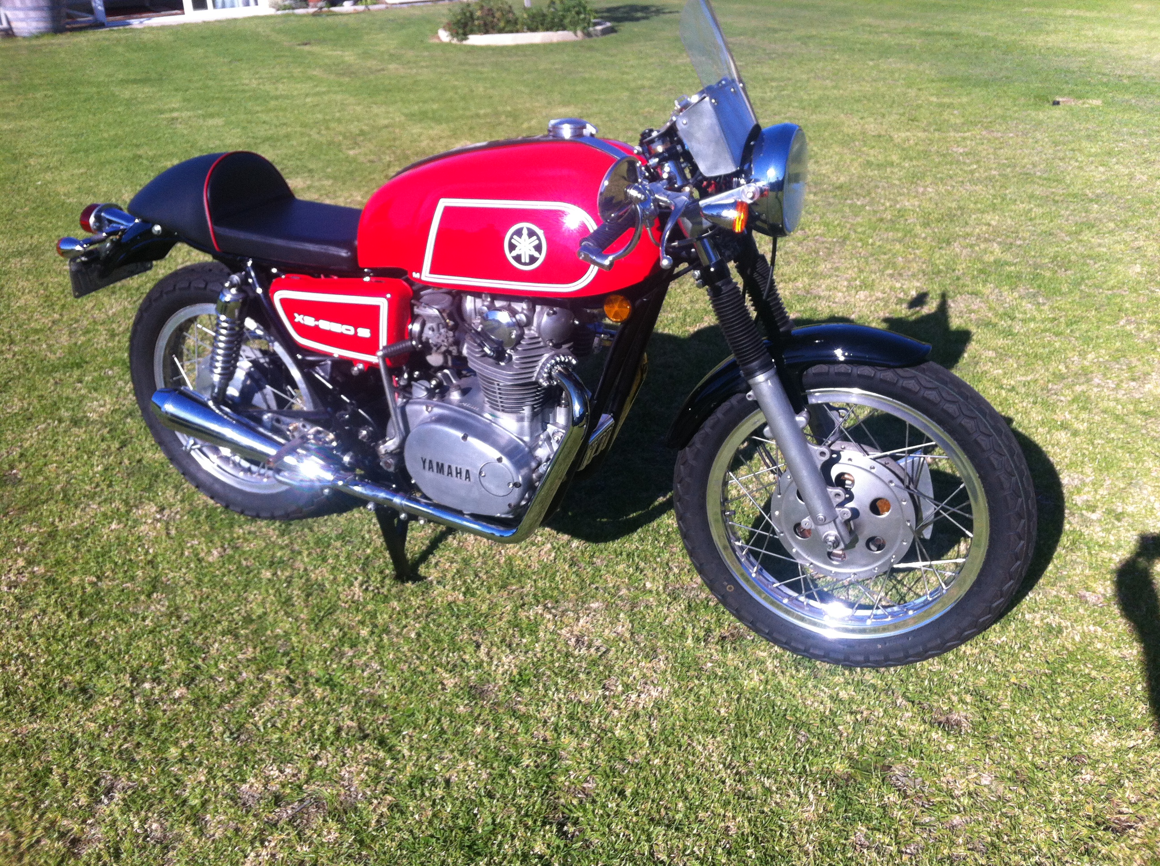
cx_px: 580
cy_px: 433
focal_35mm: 35
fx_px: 1171
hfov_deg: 52.7
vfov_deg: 40.6
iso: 80
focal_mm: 3.85
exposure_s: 1/1117
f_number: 2.8
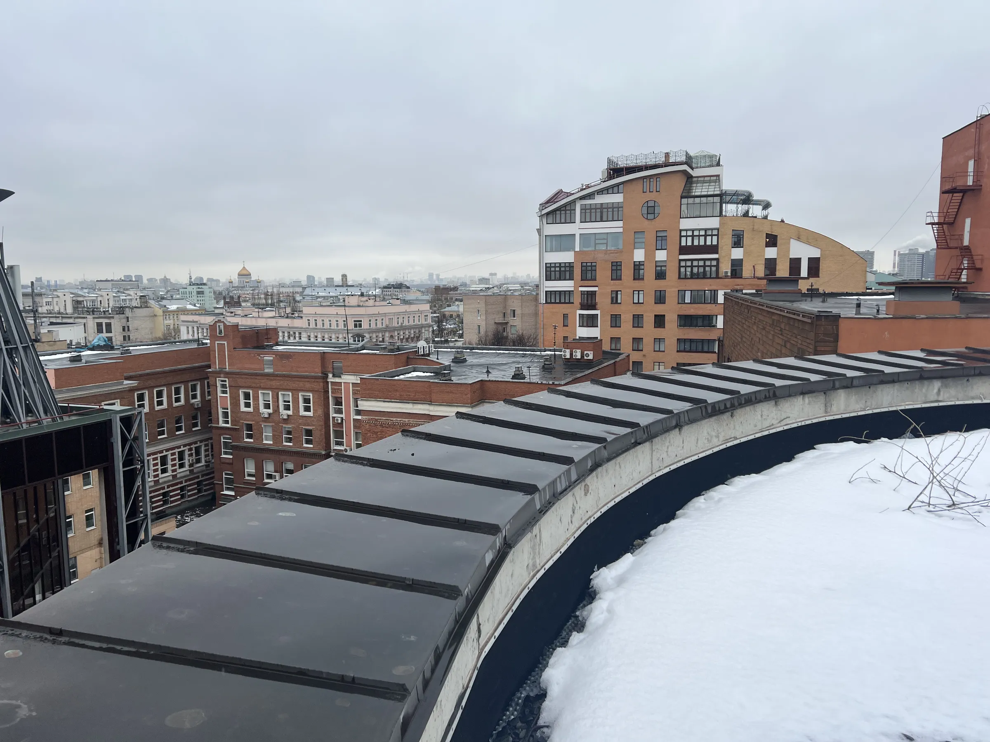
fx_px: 744
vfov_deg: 53.1
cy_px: 371
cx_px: 495
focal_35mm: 26
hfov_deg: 67.3
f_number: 1.5
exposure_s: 1/1124
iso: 50
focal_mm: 5.7
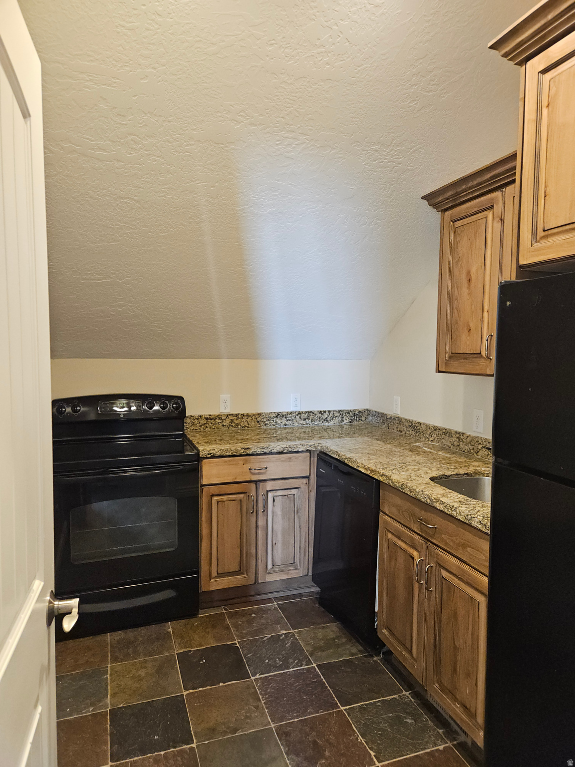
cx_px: 288
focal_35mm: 23
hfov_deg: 58.9
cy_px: 384
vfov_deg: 73.9
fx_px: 509
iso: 640
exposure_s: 1/60
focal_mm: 5.4
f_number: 1.8
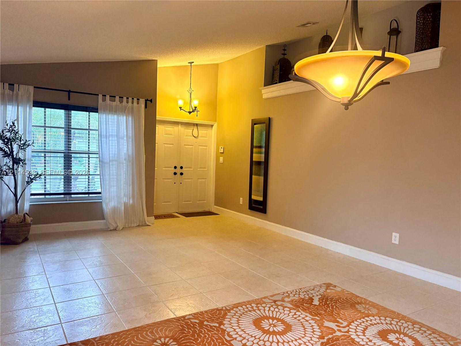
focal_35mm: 26
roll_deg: -1.9
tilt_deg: -2.9
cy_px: 173
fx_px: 346
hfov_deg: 67.3
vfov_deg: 53.1
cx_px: 230
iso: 200
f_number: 1.6
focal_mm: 5.96
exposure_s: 1/120
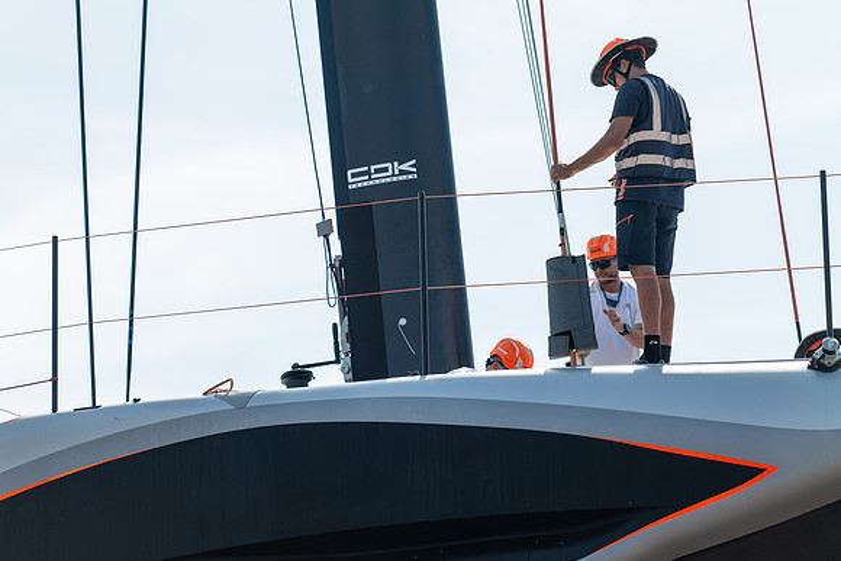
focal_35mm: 195
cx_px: 420
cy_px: 280
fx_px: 4556
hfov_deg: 10.5
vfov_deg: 7.0
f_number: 3.5
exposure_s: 1/2500
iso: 100
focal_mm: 195
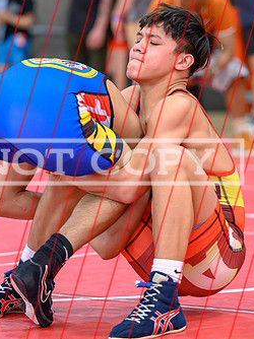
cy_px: 182
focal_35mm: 232
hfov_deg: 6.4
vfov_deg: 8.5
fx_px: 2273
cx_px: 113
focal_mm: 115
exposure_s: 1/800
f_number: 2.8
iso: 3200
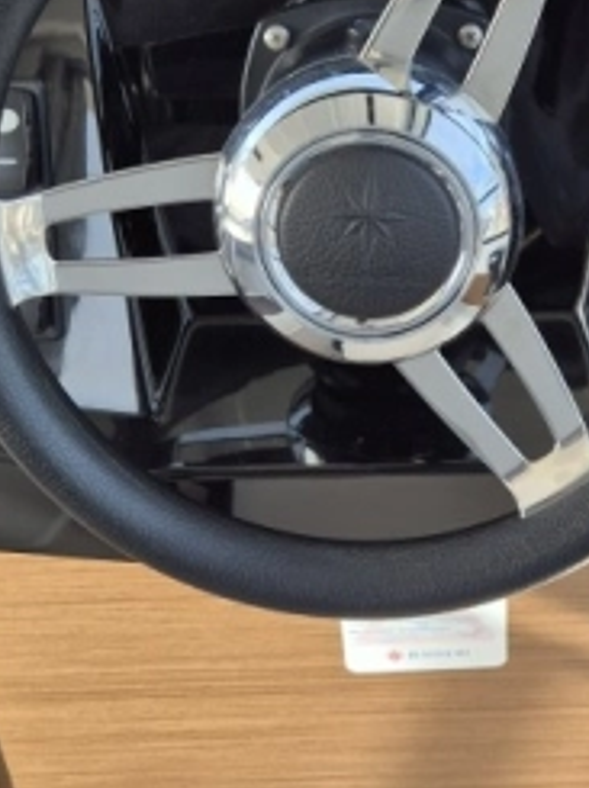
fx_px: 1570
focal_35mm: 69
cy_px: 296
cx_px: 441
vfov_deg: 28.1
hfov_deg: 21.1
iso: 25
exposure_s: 1/481
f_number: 1.8
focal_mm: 5.4
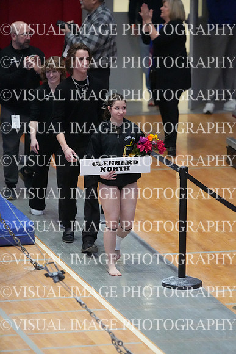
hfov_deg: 4.6
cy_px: 177
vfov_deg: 6.9
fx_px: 2948
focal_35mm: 300
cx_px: 118
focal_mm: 300
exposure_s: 1/1600
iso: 20000
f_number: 3.5
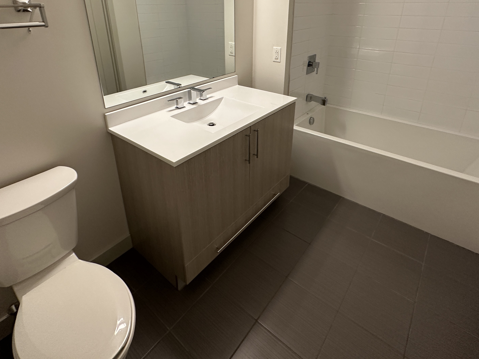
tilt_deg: -22.1
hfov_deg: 81.7
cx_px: 237
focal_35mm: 20
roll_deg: -1.0
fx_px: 277
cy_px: 111
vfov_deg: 63.8
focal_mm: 2.22
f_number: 2.2
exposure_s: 1/60
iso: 200
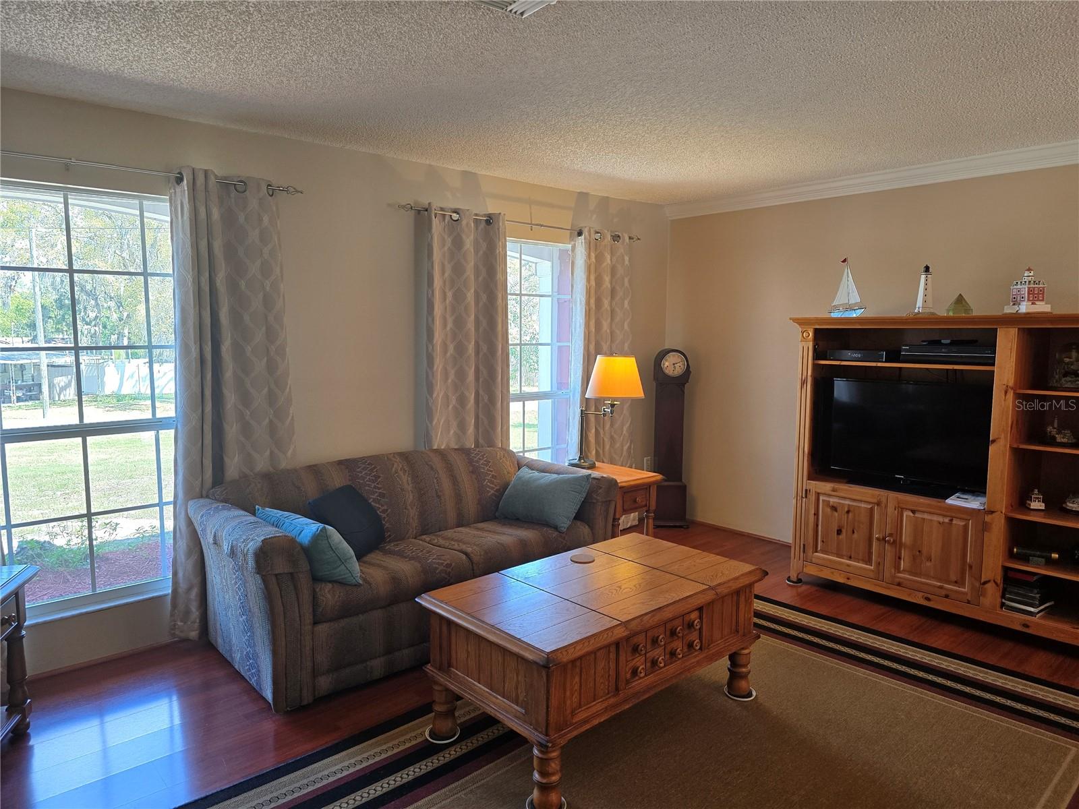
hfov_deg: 73.9
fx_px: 717
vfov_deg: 58.9
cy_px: 404
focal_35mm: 23
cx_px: 540
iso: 160
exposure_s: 1/120
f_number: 1.7
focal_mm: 6.3
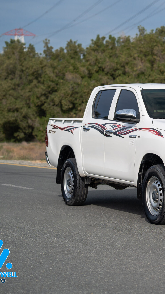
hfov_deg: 10.8
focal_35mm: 111
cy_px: 148
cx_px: 188
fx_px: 863
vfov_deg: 19.3
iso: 200
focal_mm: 70
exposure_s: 1/640
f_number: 2.8
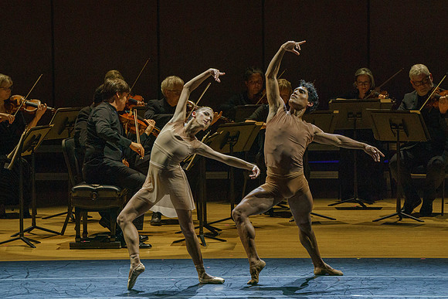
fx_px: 3859
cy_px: 144
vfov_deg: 4.4
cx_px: 244
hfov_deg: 6.6
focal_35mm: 310
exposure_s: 1/250
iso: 4000
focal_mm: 268
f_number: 13
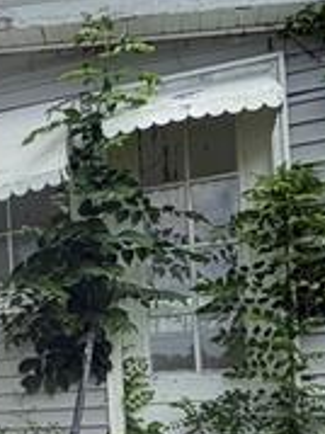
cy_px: 422
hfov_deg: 20.2
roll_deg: +3.1
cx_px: -192
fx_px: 752
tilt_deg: -0.5
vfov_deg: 30.2
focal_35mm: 60
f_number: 2.2
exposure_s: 1/770
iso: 32
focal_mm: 2.22
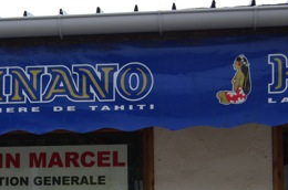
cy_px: 188
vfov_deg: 13.2
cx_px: 39
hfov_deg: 19.8
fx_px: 814
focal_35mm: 102
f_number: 5
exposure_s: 1/125
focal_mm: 34
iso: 200
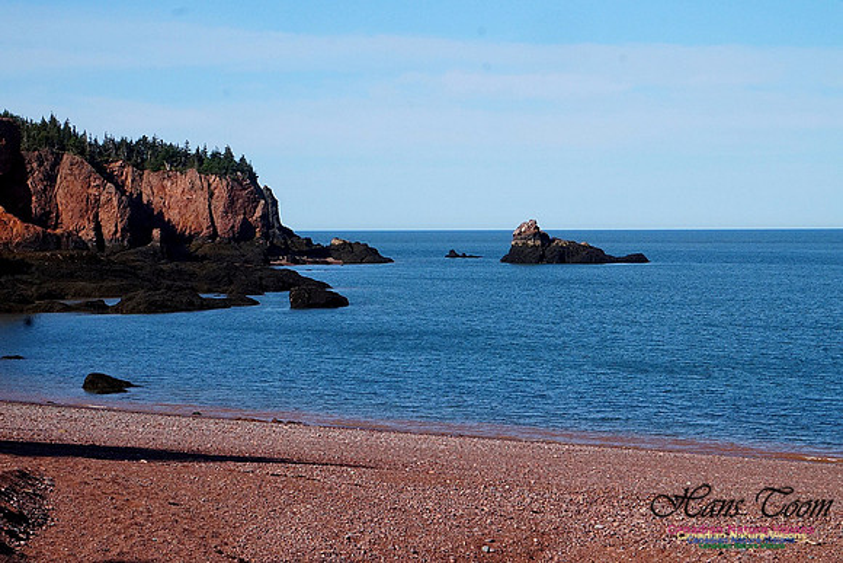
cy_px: 282
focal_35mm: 82
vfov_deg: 16.6
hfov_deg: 24.6
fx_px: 1932
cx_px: 422
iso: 1000
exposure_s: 1/1000
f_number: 14
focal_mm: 55
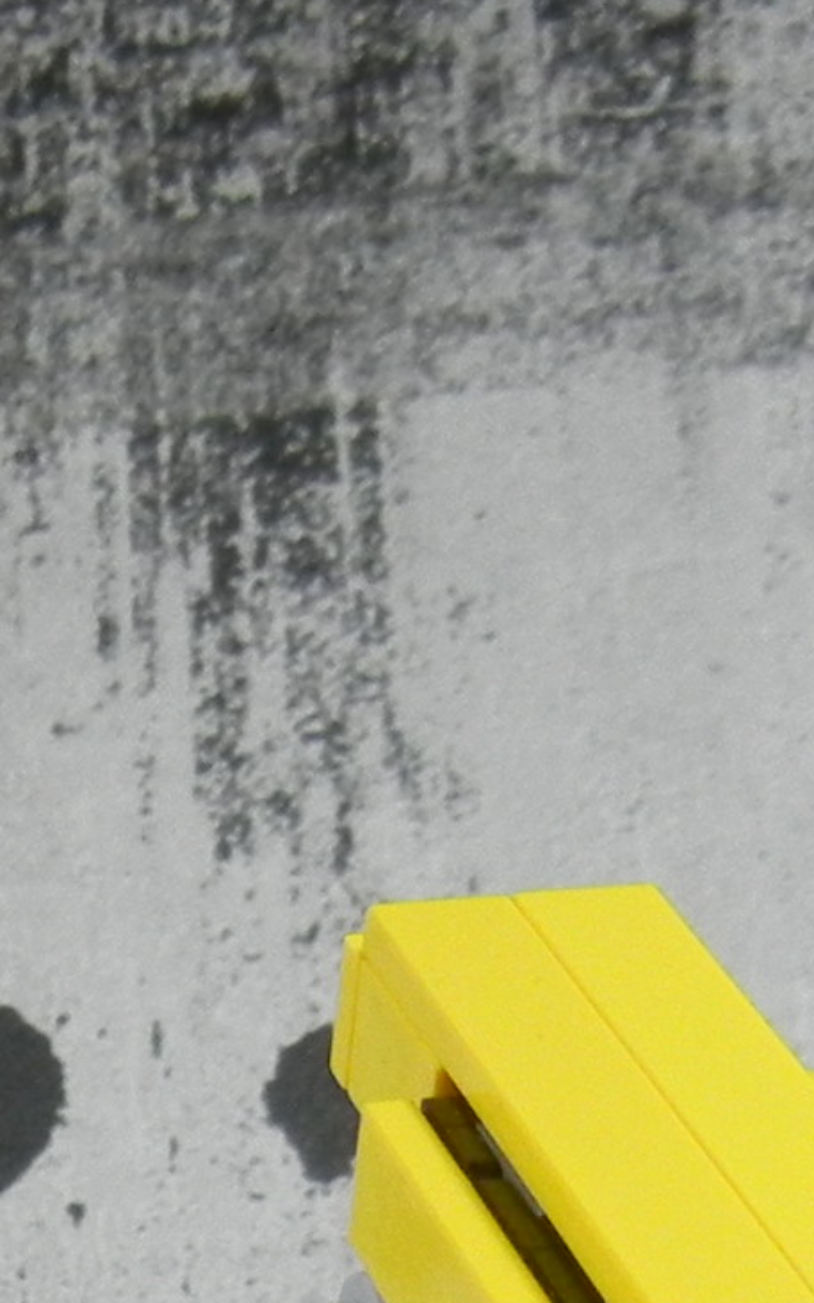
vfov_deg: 13.6
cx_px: -399
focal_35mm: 142
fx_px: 5039
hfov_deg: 9.0
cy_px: 2086
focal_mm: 5.4
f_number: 3.5
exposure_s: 1/48.5
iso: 400
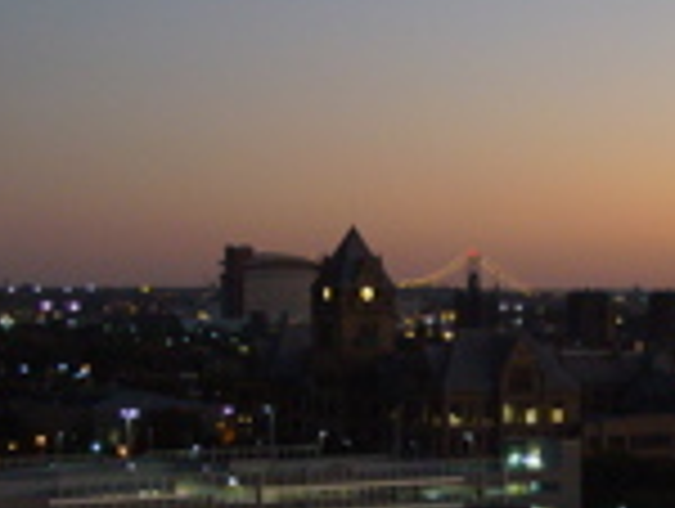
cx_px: 508
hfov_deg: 14.2
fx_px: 2695
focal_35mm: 138
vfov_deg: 10.8
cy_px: 301
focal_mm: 9.9
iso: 200
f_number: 3.6
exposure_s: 1/8
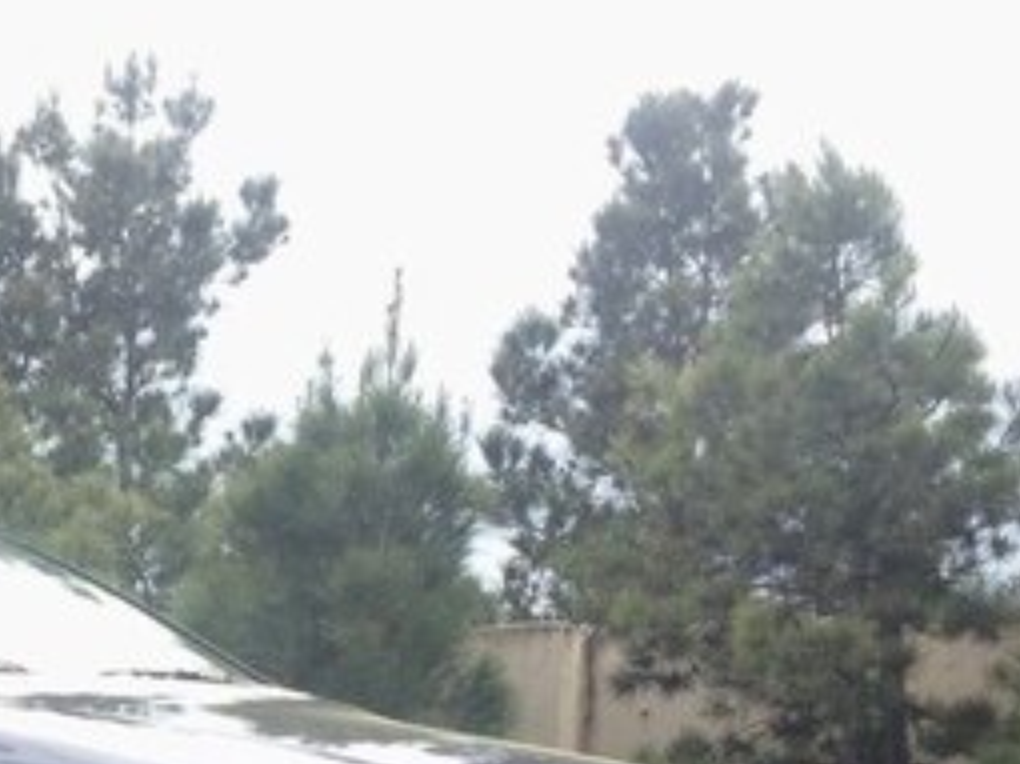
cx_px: -124
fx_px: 2209
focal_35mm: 75
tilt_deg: -2.9
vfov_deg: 18.9
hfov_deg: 24.2
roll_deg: +0.3
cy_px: 810
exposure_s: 1/466
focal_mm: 4.15
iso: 32
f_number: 2.2
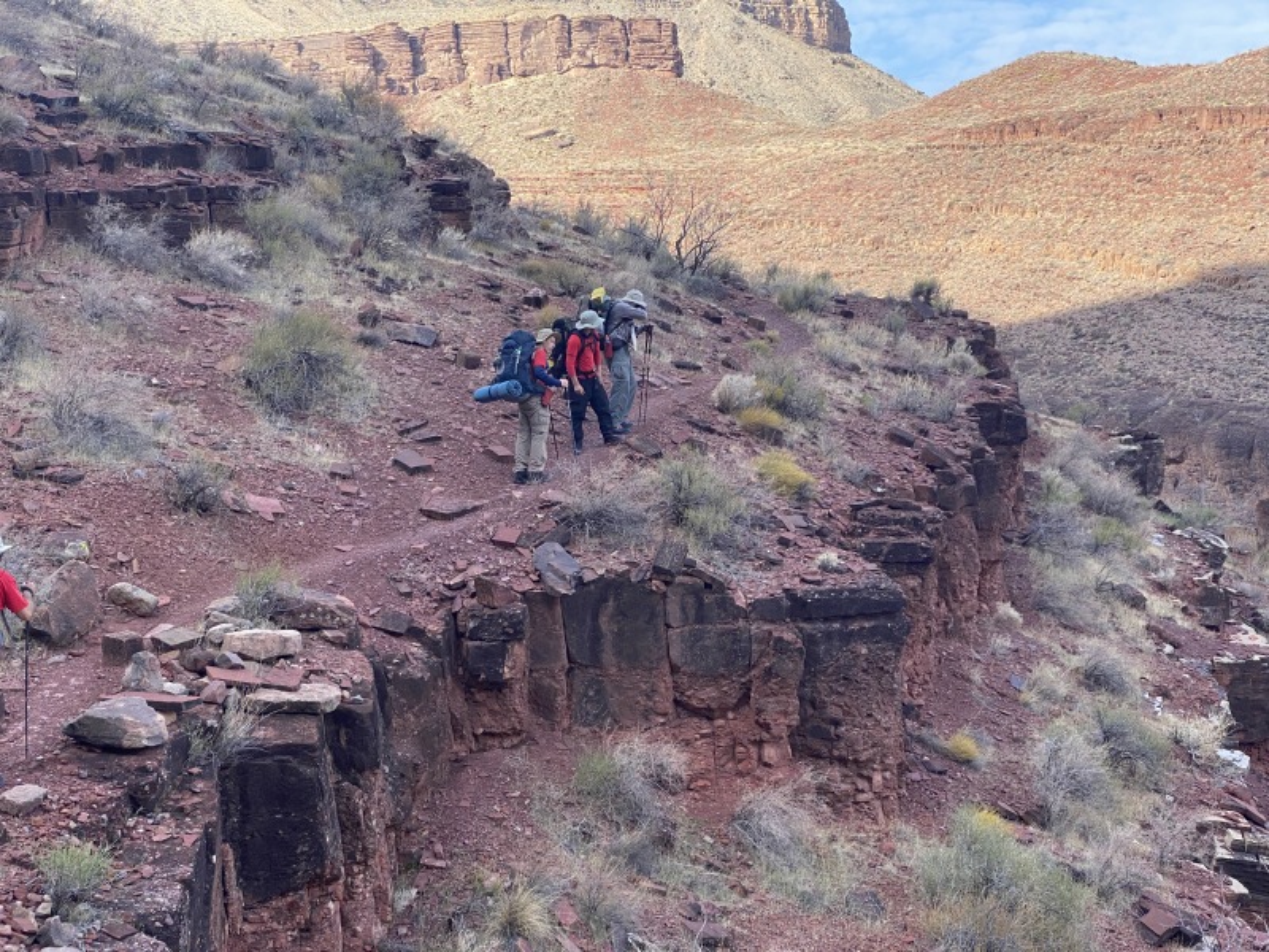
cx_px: 634
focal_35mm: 52
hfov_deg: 36.8
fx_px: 1906
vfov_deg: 28.0
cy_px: 476
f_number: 2
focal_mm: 6
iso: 20
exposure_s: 1/421
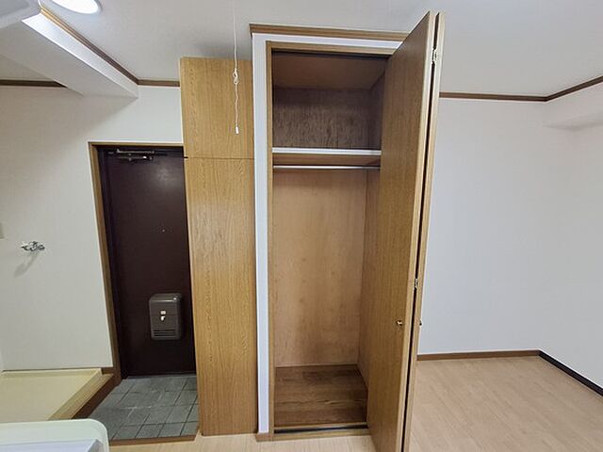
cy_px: 226
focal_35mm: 13
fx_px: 226
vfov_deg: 89.9
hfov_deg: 106.2
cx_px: 302
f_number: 2.2
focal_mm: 1.74
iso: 250
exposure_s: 1/24
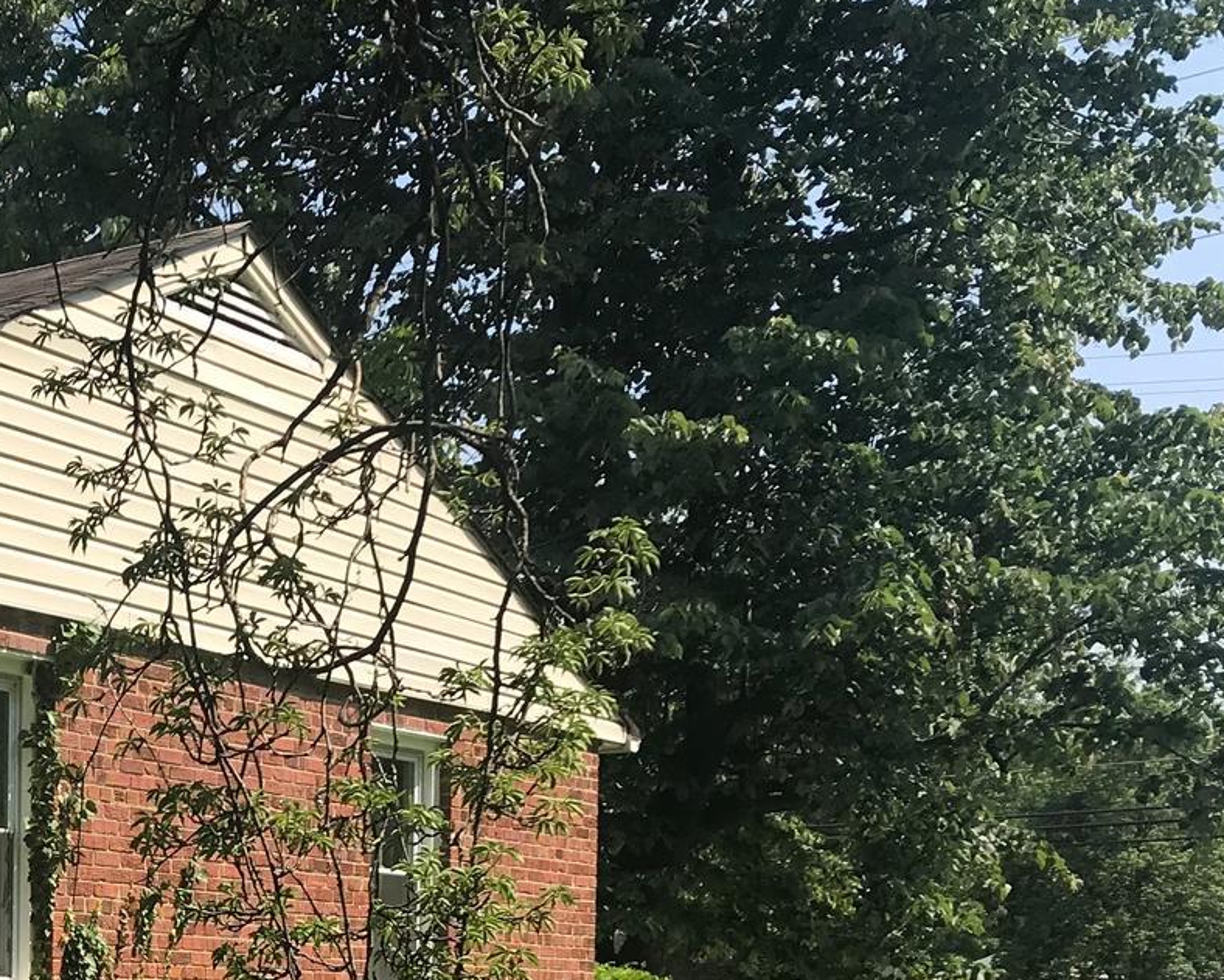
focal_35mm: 71
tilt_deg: +0.4
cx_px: -134
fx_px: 2573
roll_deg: -0.3
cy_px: 1059
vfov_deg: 20.6
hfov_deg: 24.8
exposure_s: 1/1451
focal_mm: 3.99
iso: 20
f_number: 1.8
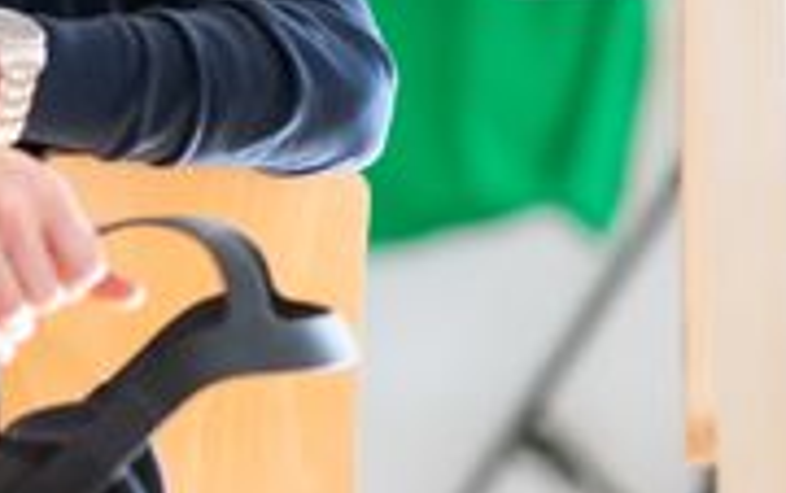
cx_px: -83
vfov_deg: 5.3
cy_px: -50
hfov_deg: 8.5
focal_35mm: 246
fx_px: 5276
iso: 1000
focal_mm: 85
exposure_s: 1/1000
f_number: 1.4
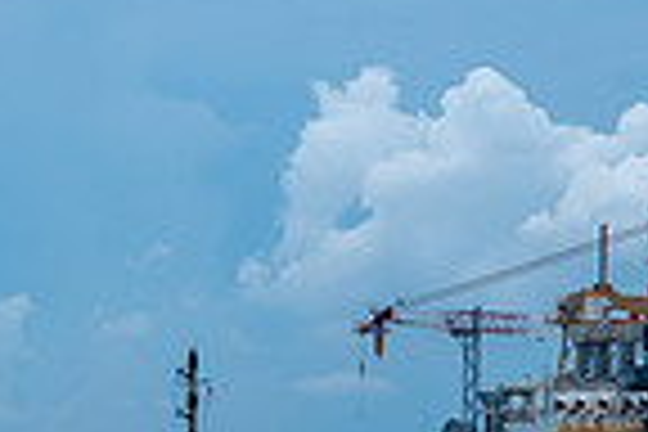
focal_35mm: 282
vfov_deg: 4.9
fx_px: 5076
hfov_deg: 7.3
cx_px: 711
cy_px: 119
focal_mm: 46.6
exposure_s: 1/350
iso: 160
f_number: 11
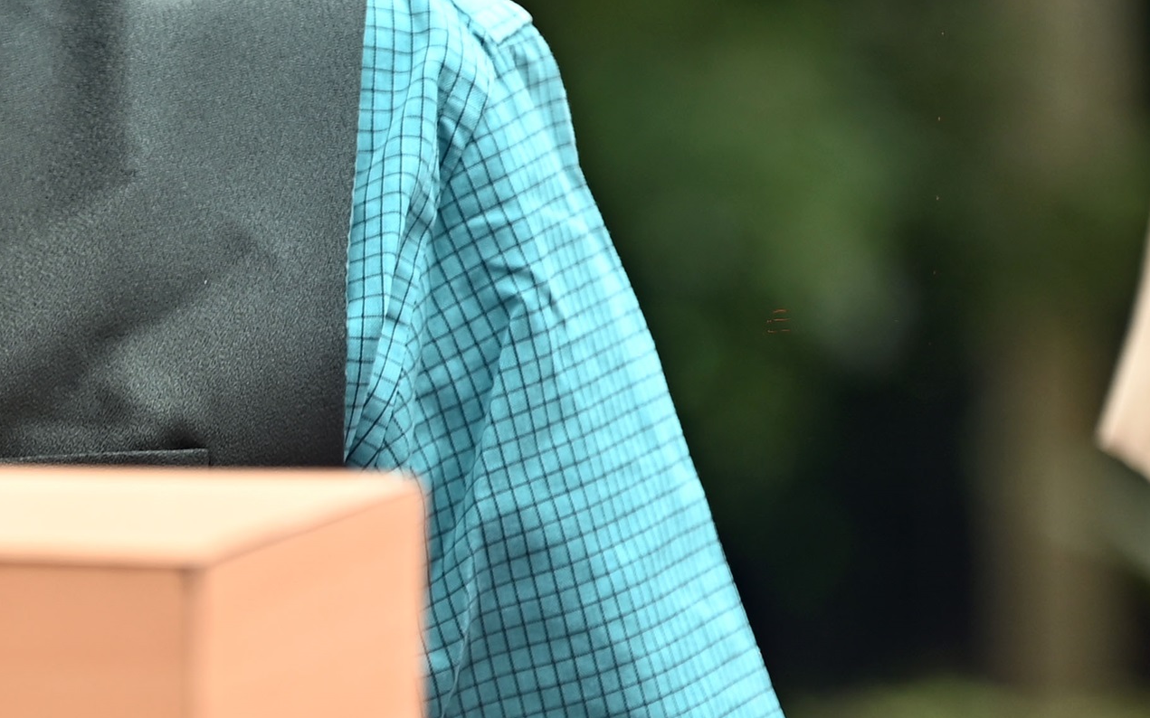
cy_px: -233
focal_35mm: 407
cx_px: -421
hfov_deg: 5.1
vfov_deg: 3.2
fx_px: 12754
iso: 100
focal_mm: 120
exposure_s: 1/125
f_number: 4
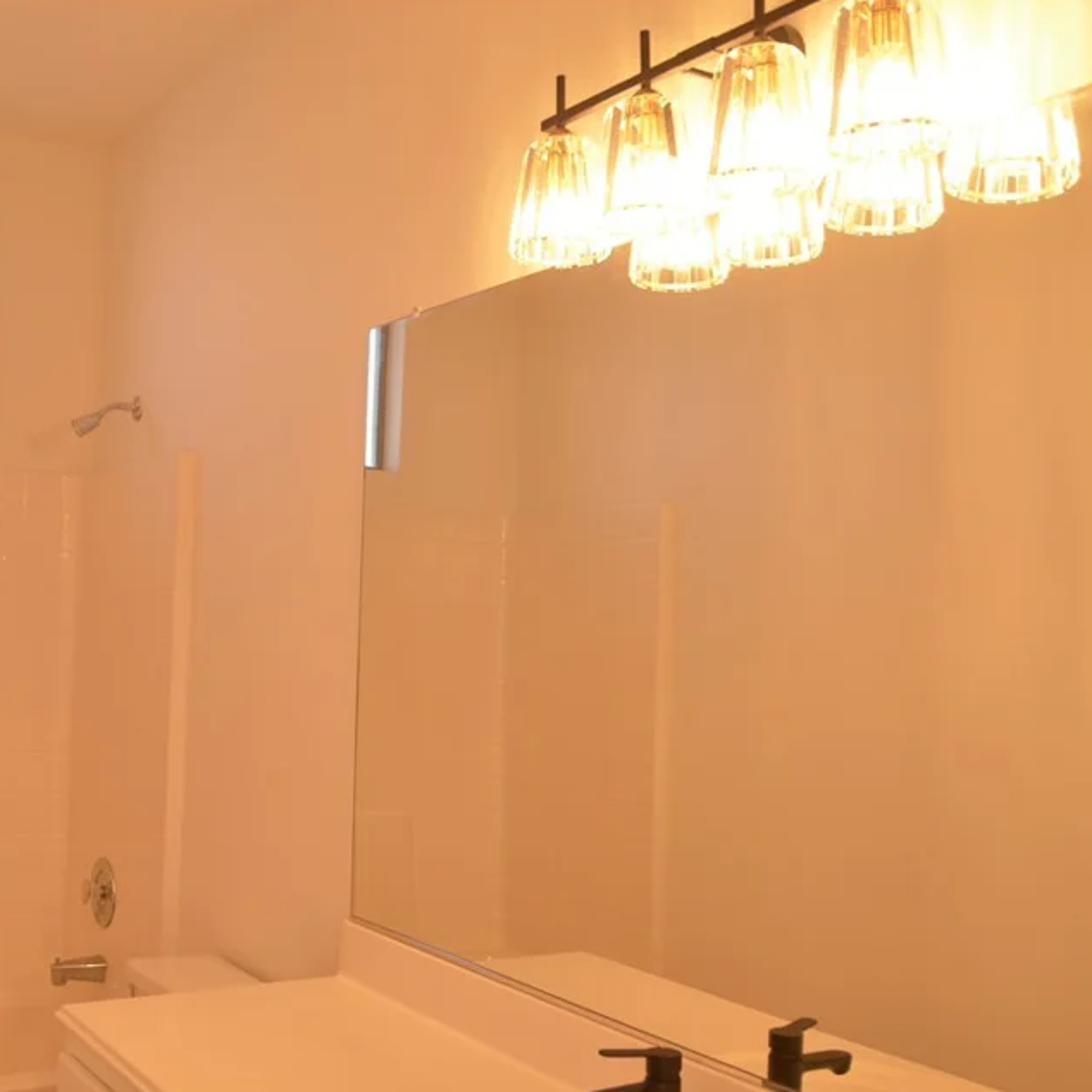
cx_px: 293
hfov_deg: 43.7
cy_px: 574
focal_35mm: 37
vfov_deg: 44.9
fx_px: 1321
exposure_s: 1/60
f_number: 3.5
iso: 200
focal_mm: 18
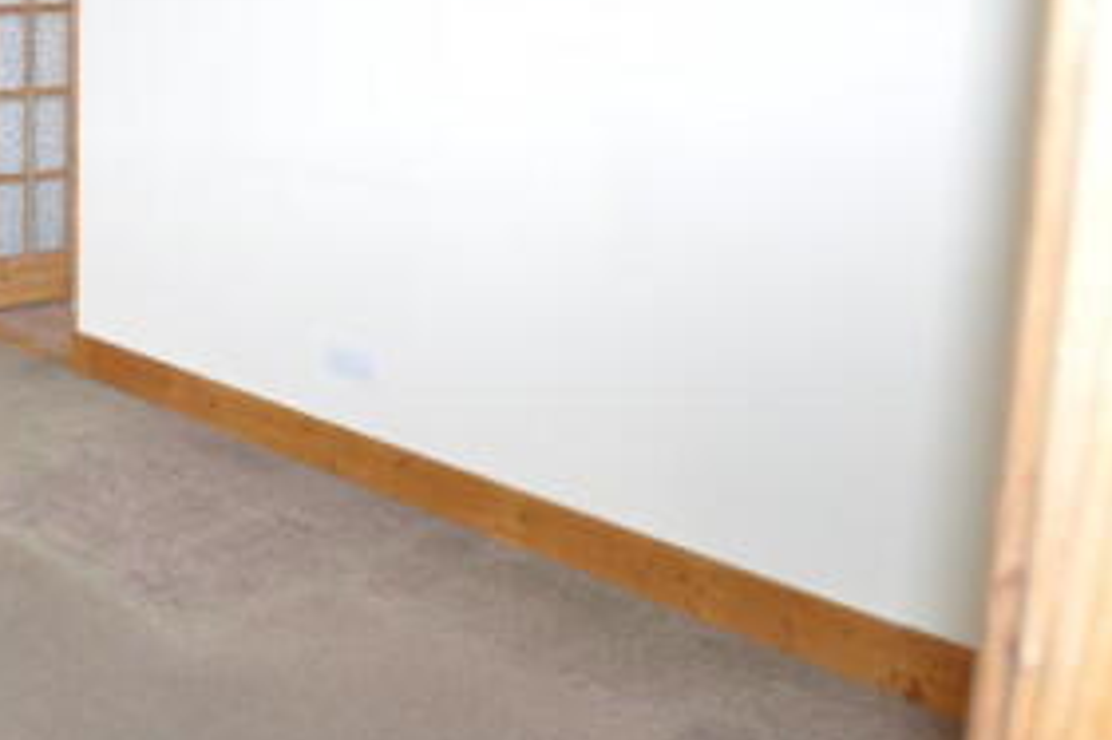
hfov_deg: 37.9
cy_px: 40
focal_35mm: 42
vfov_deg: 30.1
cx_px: -139
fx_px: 1297
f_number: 4
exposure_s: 1/60
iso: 450
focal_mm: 12
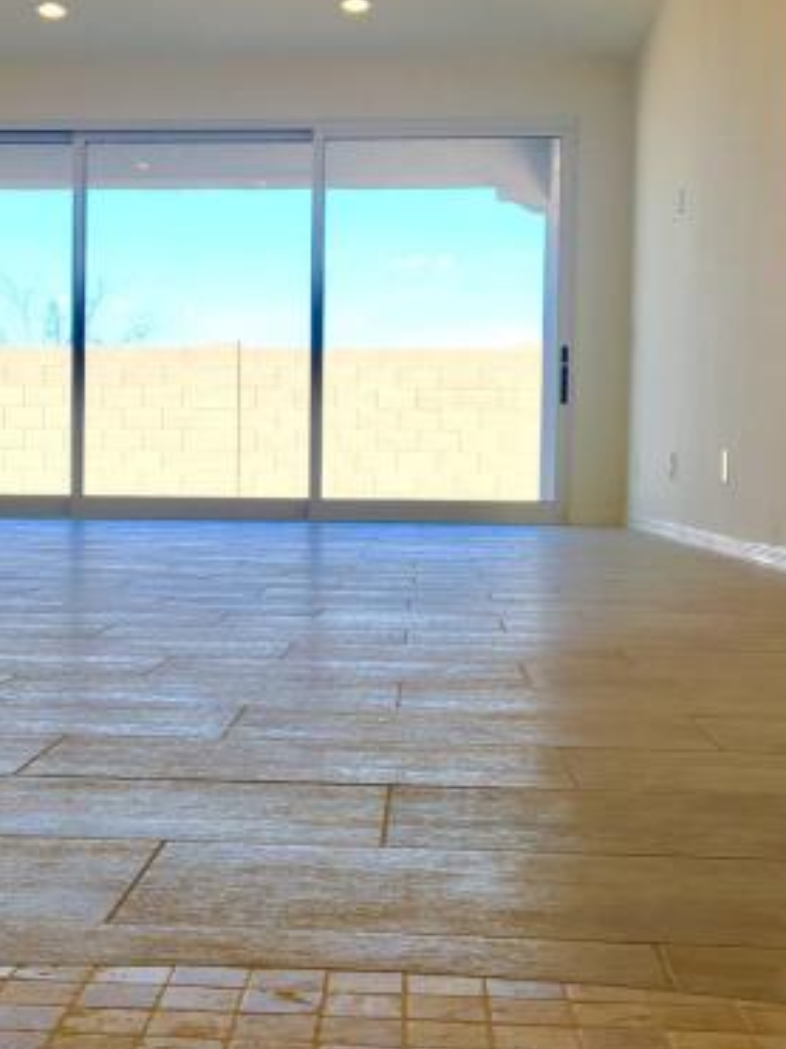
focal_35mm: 60
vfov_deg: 32.2
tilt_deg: -1.7
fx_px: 1818
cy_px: 520
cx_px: 266
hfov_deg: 24.3
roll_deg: +0.2
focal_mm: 4.15
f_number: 2.2
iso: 25
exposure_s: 1/120
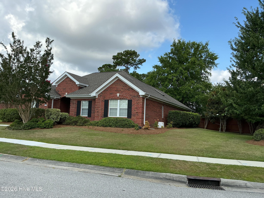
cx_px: 132
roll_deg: -1.8
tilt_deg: +5.7
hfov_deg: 61.7
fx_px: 221
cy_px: 99
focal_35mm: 29
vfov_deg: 48.2
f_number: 1.8
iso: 25
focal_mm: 3
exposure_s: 1/1490
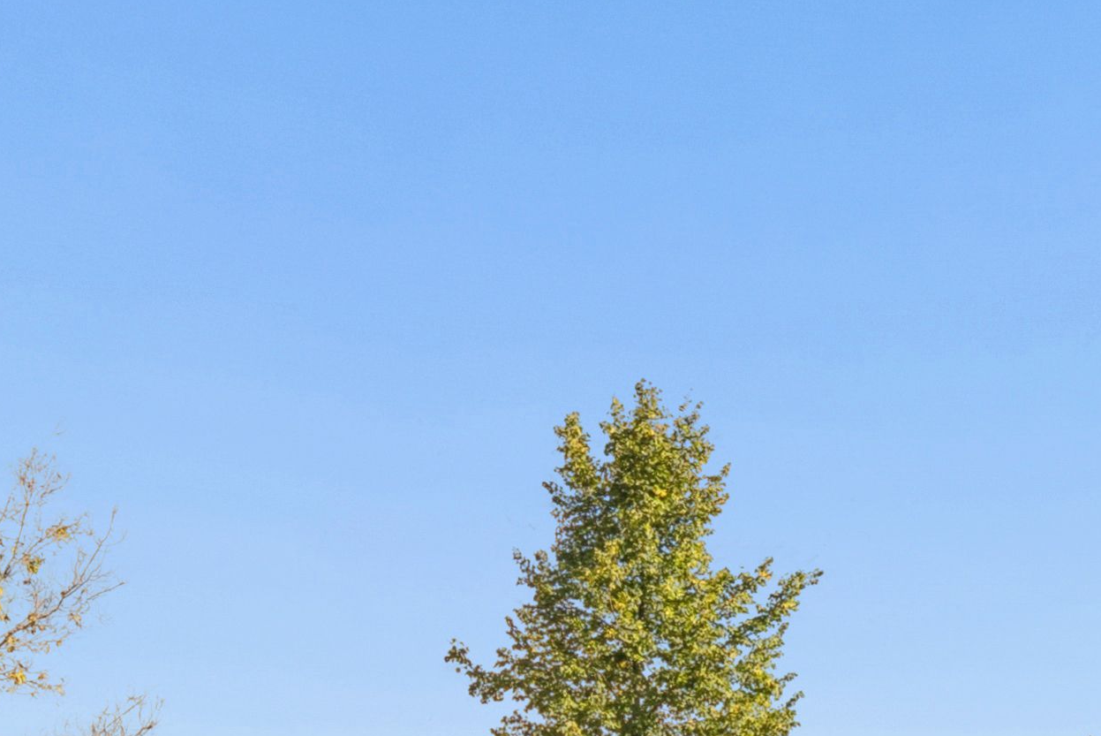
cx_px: 928
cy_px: 1214
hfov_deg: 37.1
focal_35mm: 51
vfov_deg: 20.8
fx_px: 1561
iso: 200
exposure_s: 1/160
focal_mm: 15
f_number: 10
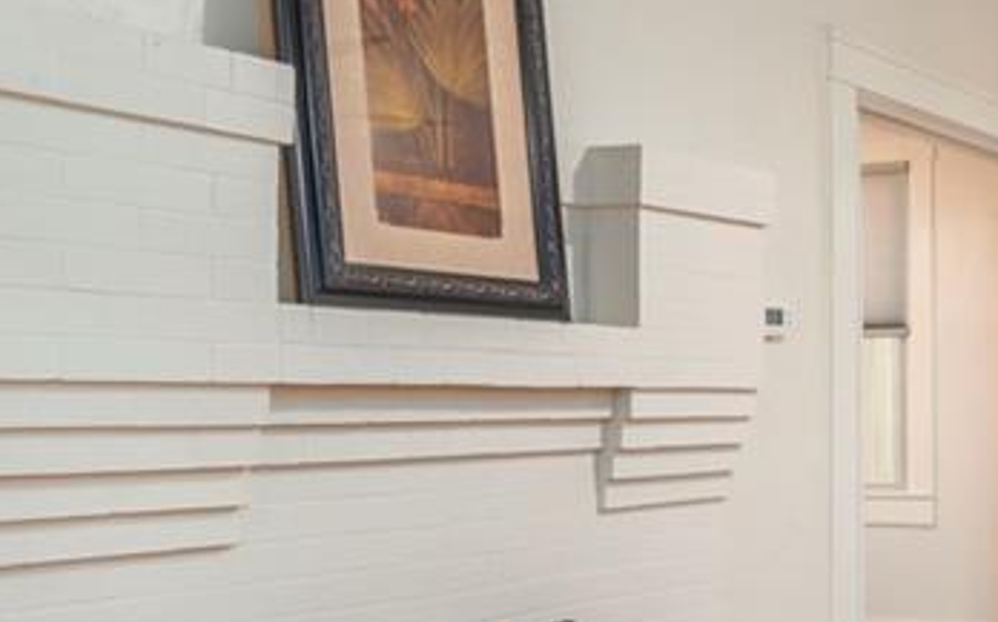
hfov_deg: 33.1
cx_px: 1170
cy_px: 406
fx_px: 1386
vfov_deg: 25.2
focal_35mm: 51
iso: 320
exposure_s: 1/60
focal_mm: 17
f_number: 7.1
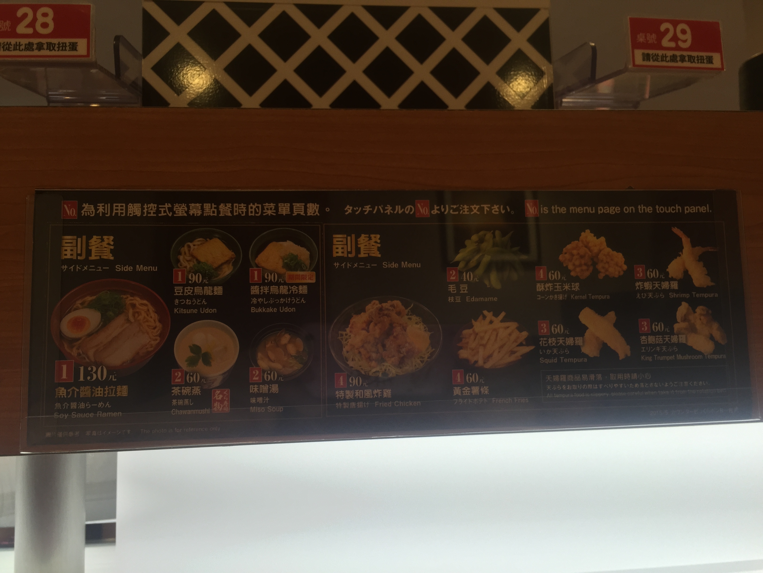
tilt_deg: +6.4
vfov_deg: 48.2
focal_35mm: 29
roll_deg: +0.8
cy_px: 286
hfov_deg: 61.7
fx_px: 639
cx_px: 382
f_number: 2.2
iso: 32
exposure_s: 1/60
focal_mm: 4.15
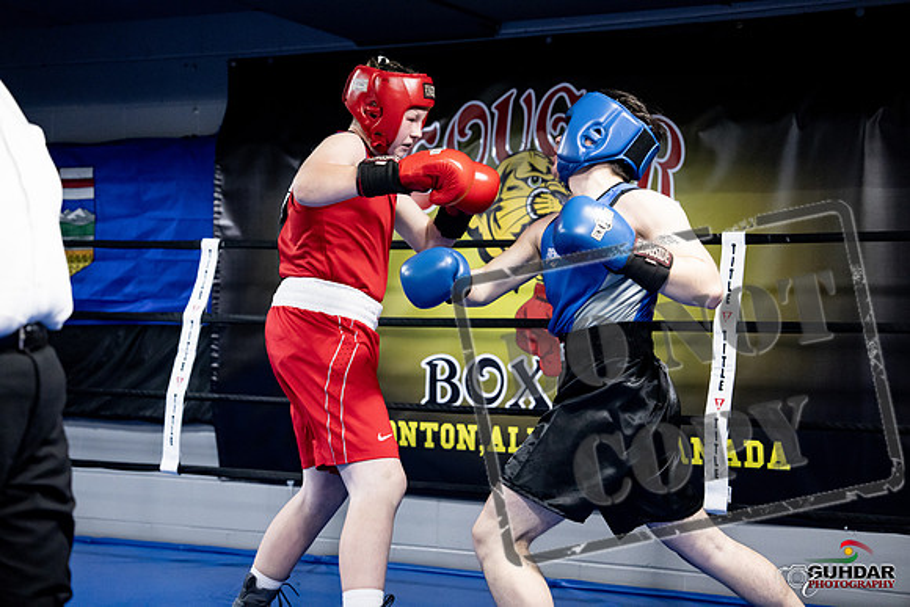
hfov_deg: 31.0
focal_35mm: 65
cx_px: 455
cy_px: 304
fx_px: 1643
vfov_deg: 20.9
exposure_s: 1/1000
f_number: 2.8
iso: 8000
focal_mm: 65
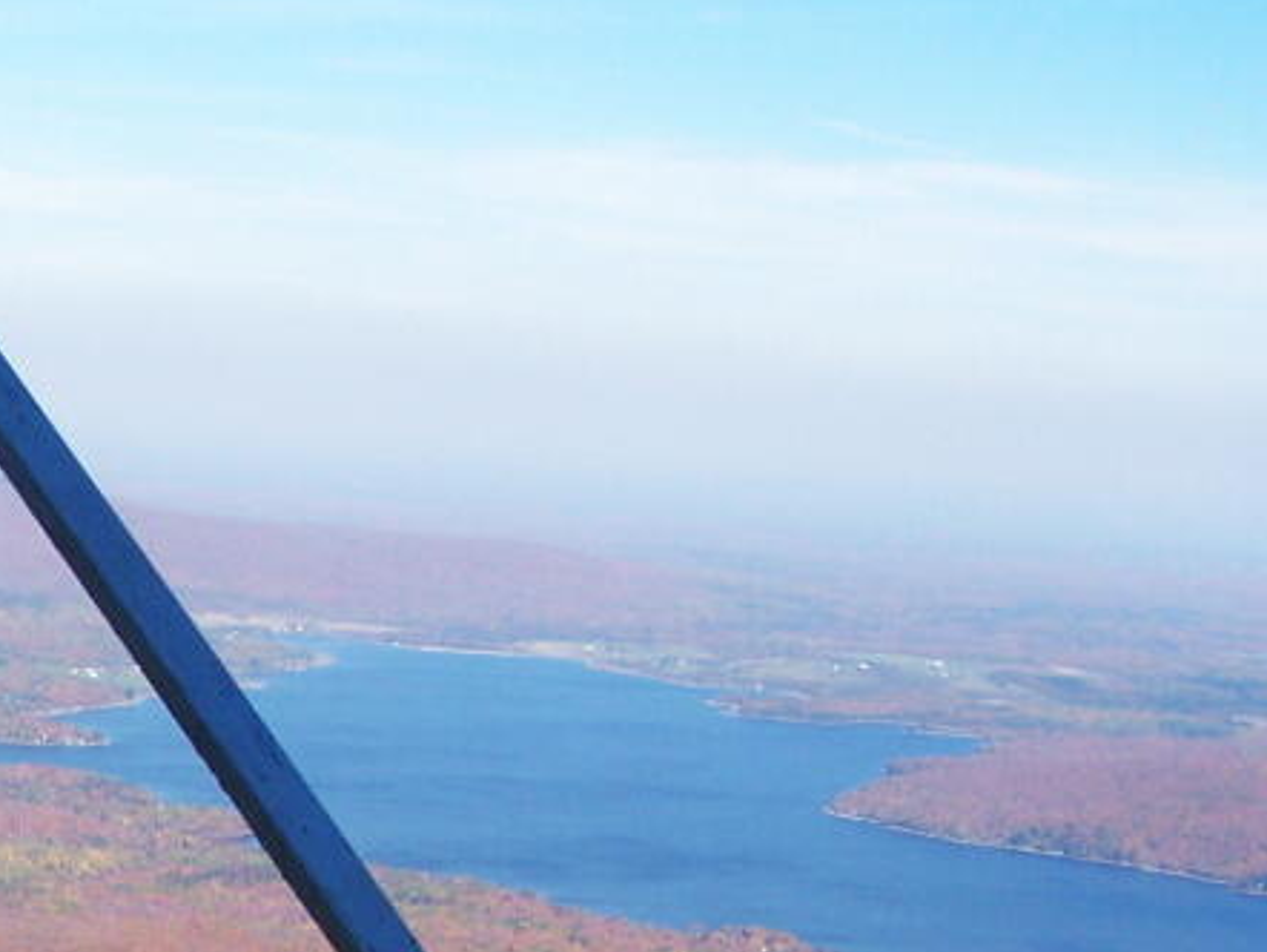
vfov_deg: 16.5
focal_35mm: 88
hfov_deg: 21.3
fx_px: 3223
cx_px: -60
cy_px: 906
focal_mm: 6.3
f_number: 4
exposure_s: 1/800
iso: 80
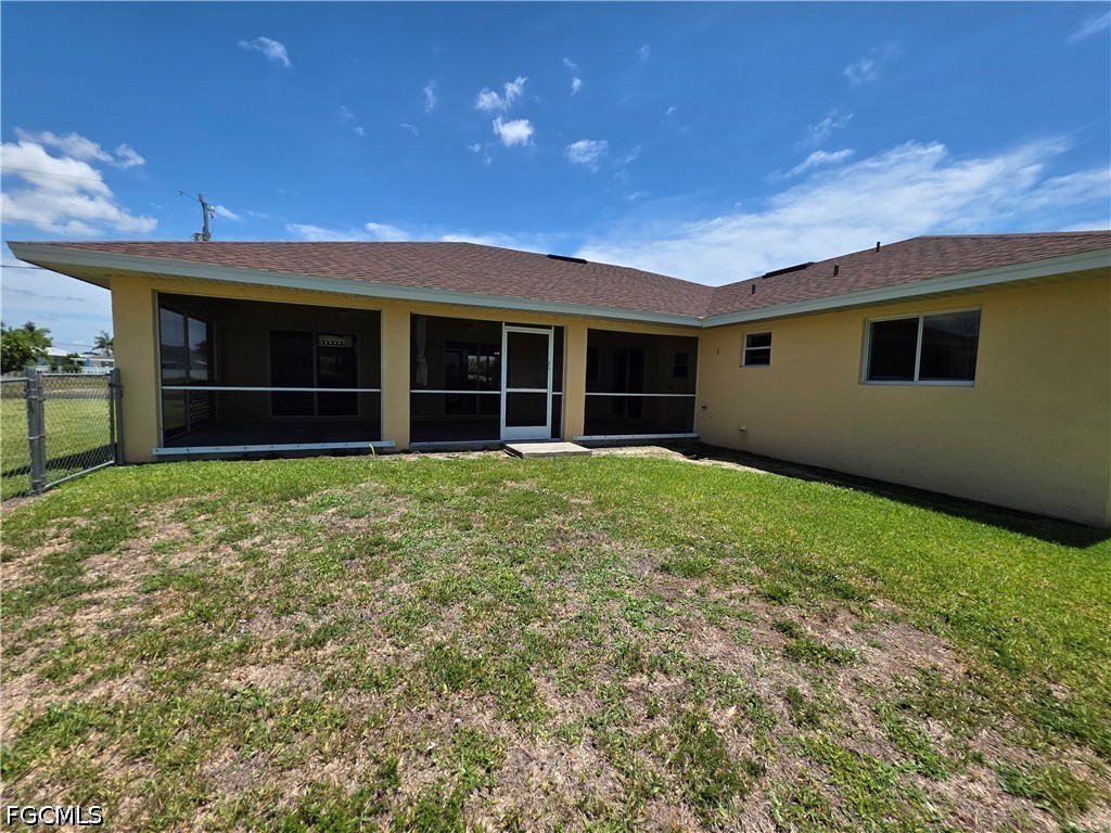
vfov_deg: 89.9
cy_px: 416
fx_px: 417
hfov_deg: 106.2
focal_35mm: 13
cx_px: 556
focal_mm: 2.2
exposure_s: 1/2650
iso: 40
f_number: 1.9
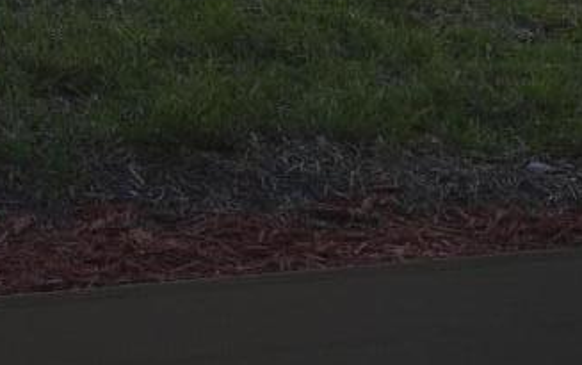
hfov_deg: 12.6
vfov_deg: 8.5
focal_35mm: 149
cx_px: -521
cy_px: -288
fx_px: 2365
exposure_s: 1/377
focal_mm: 5.4
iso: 50
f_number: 1.8
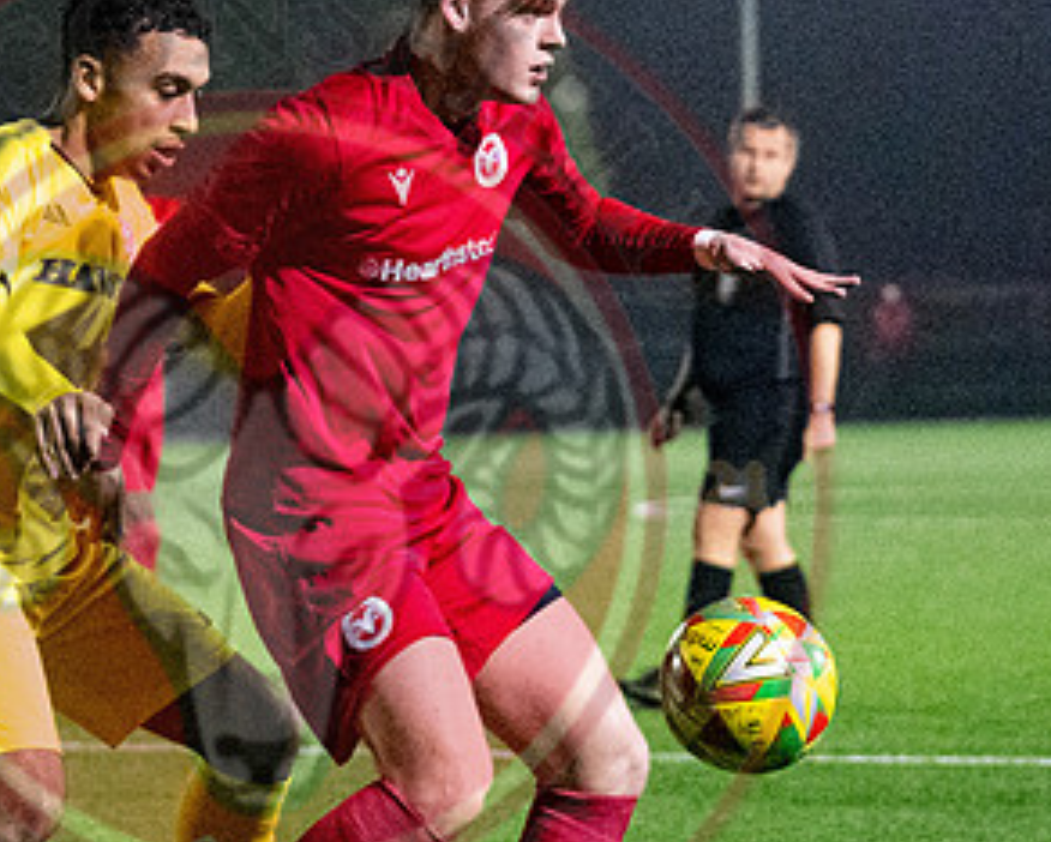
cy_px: 490
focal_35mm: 263
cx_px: 216
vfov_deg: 5.9
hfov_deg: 7.3
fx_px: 8186
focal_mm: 70
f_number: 2.8
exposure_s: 1/1000
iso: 8000
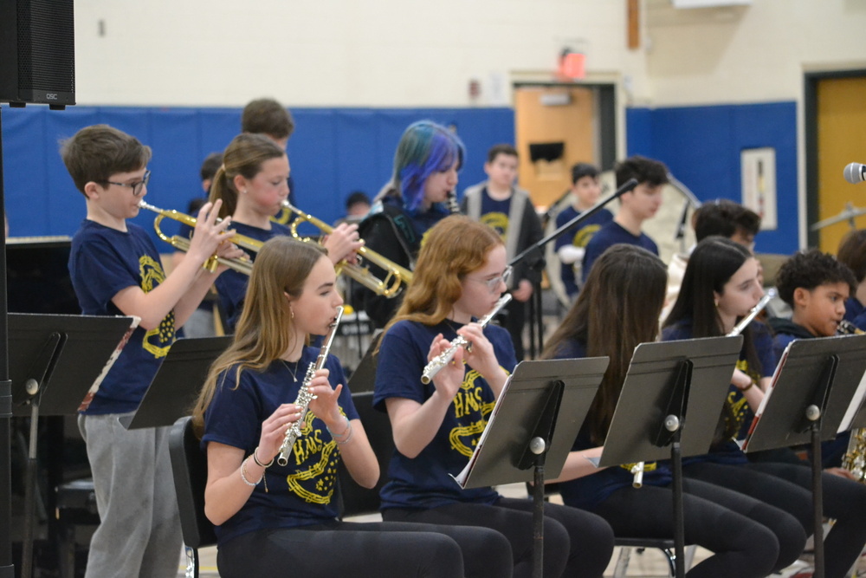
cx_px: 433
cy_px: 289
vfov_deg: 9.3
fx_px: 3536
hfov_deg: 14.0
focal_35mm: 147
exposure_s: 1/100
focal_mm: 98
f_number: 4.5
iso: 2800
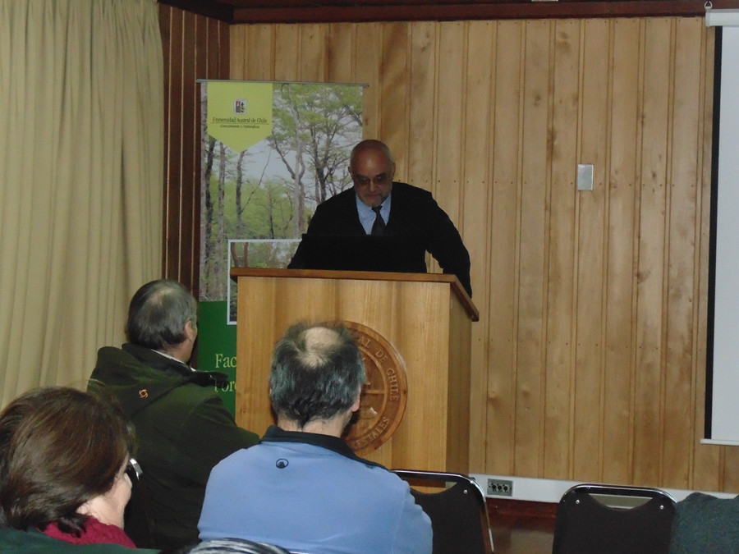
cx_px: 370
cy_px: 277
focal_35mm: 79
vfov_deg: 18.7
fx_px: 1687
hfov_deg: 24.7
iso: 800
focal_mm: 14.1
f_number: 4.3
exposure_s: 1/60
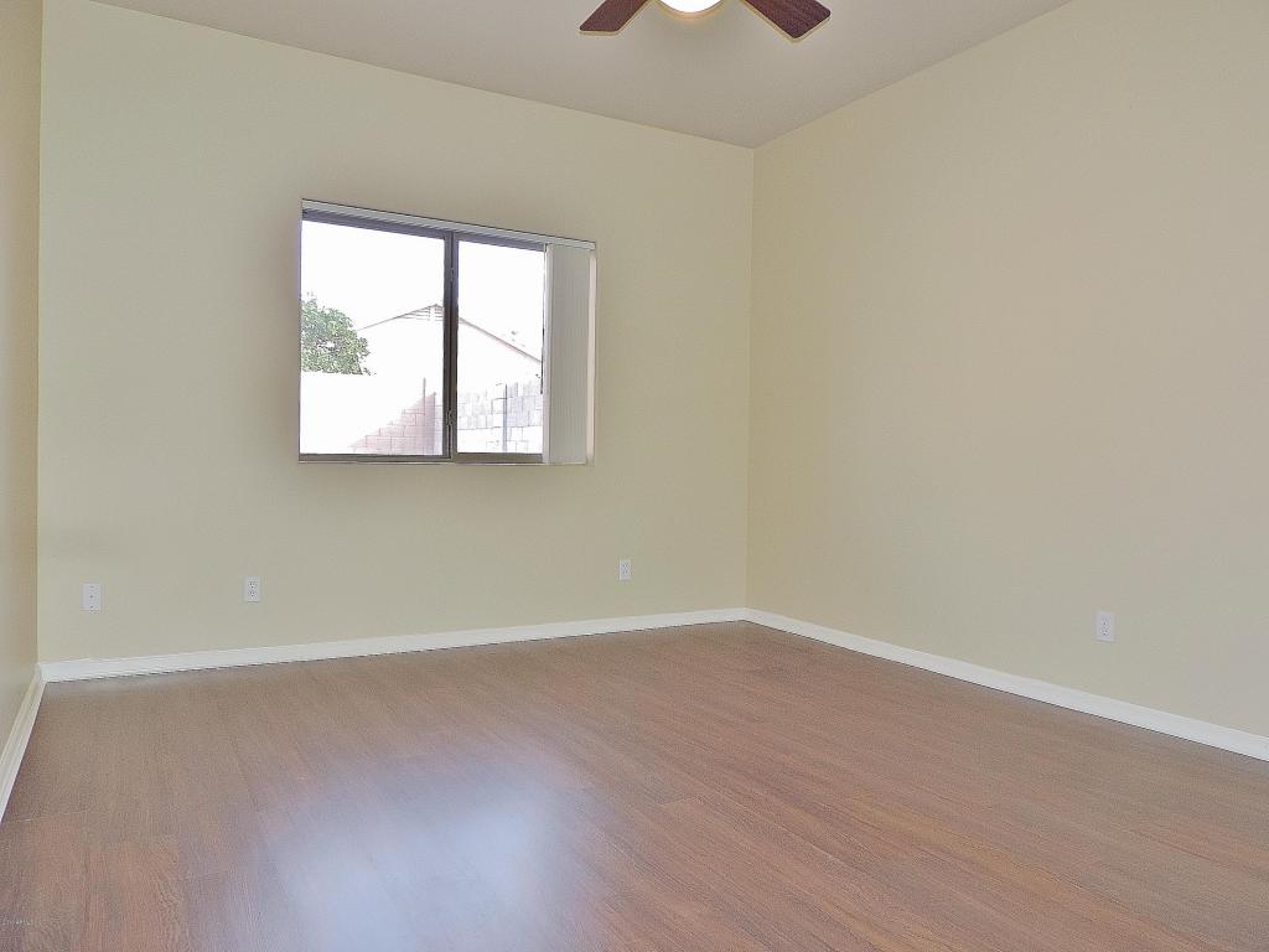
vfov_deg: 56.8
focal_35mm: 24
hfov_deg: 71.6
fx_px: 880
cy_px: 476
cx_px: 634
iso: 200
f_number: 3
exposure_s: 1/30
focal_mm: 4.3
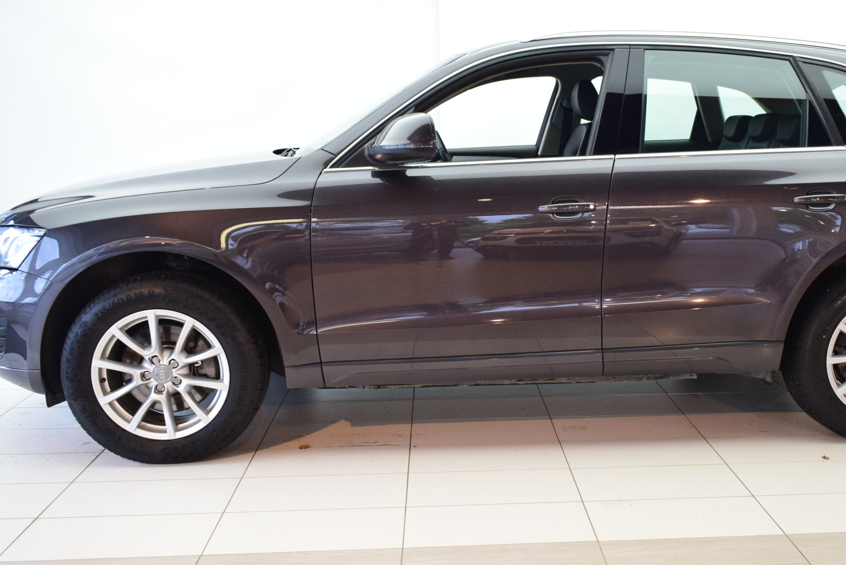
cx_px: 514
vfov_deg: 34.3
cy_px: 290
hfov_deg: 49.2
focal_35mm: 39
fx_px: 917
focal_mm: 20
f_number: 4.5
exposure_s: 1/80
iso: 1600
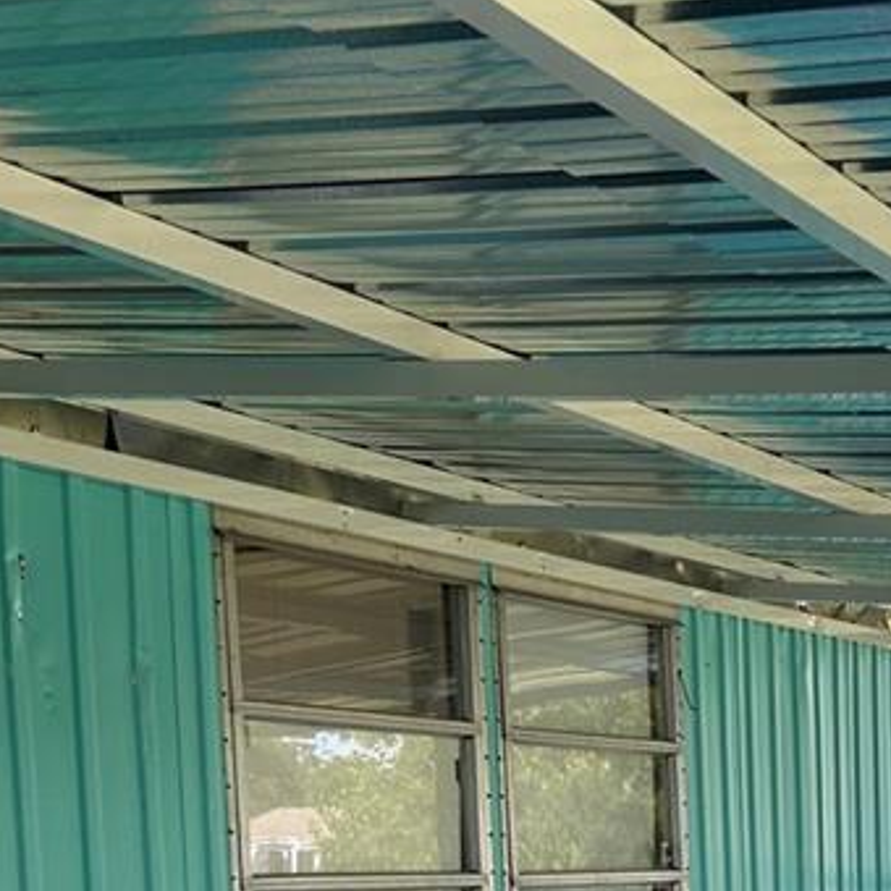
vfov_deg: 20.2
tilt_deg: -3.6
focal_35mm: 81
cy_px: 1040
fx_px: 2359
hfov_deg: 20.2
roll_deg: +1.0
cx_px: 1030
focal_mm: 5.7
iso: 50
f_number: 1.5
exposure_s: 1/402
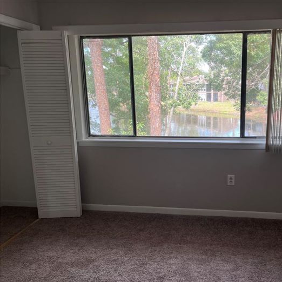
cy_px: 142
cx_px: 190
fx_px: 286
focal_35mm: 31
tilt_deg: -11.2
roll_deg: +0.3
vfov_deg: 52.5
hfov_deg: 51.5
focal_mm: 5.1
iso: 32
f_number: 1.6
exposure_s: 1/133
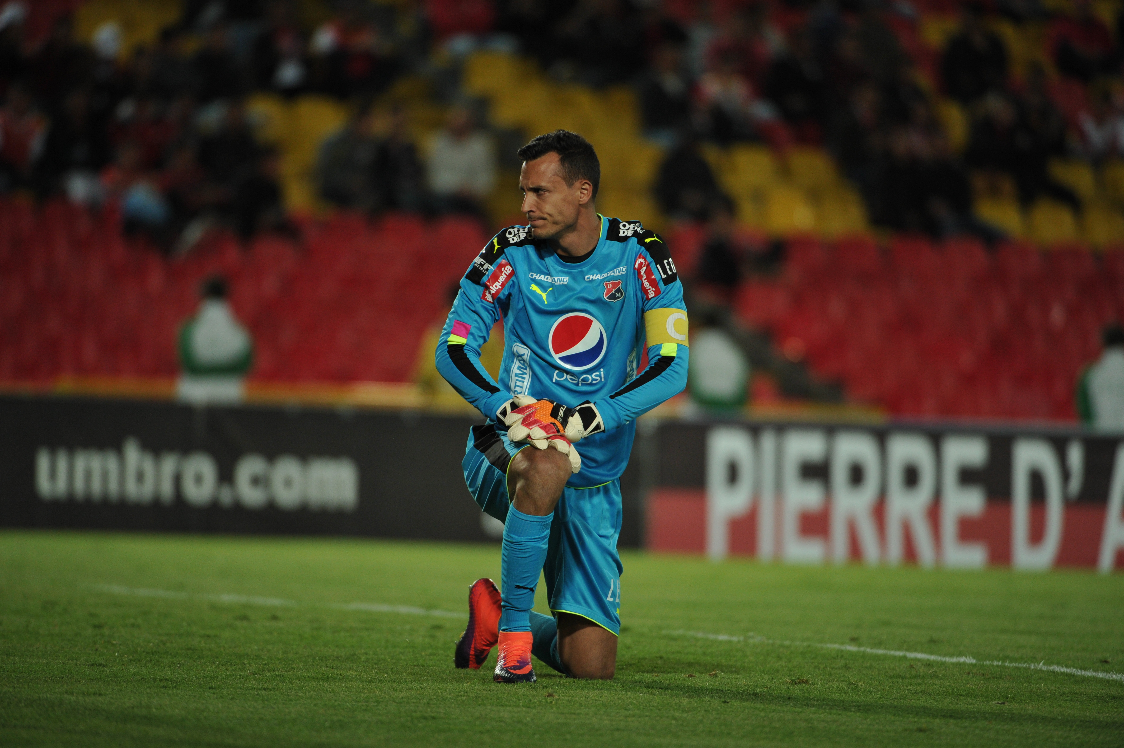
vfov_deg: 3.4
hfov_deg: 5.2
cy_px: 374
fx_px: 12481
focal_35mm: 400
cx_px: 562
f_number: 4
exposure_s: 1/1000
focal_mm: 400
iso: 2000
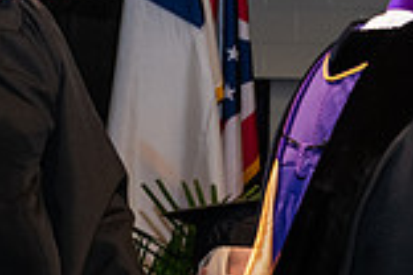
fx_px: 2478
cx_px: 678
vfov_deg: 6.3
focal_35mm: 216
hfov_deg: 9.2
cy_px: 239
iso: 1600
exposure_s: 1/200
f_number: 6.3
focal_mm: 58
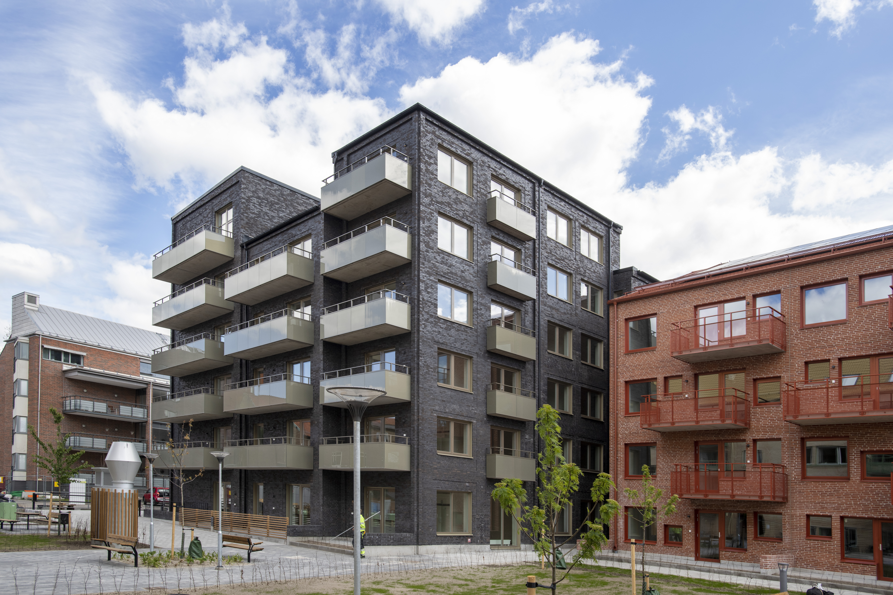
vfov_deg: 53.1
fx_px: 595
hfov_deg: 73.7
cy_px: 298
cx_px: 446
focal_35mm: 24
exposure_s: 1/250
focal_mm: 24
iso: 200
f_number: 5.6
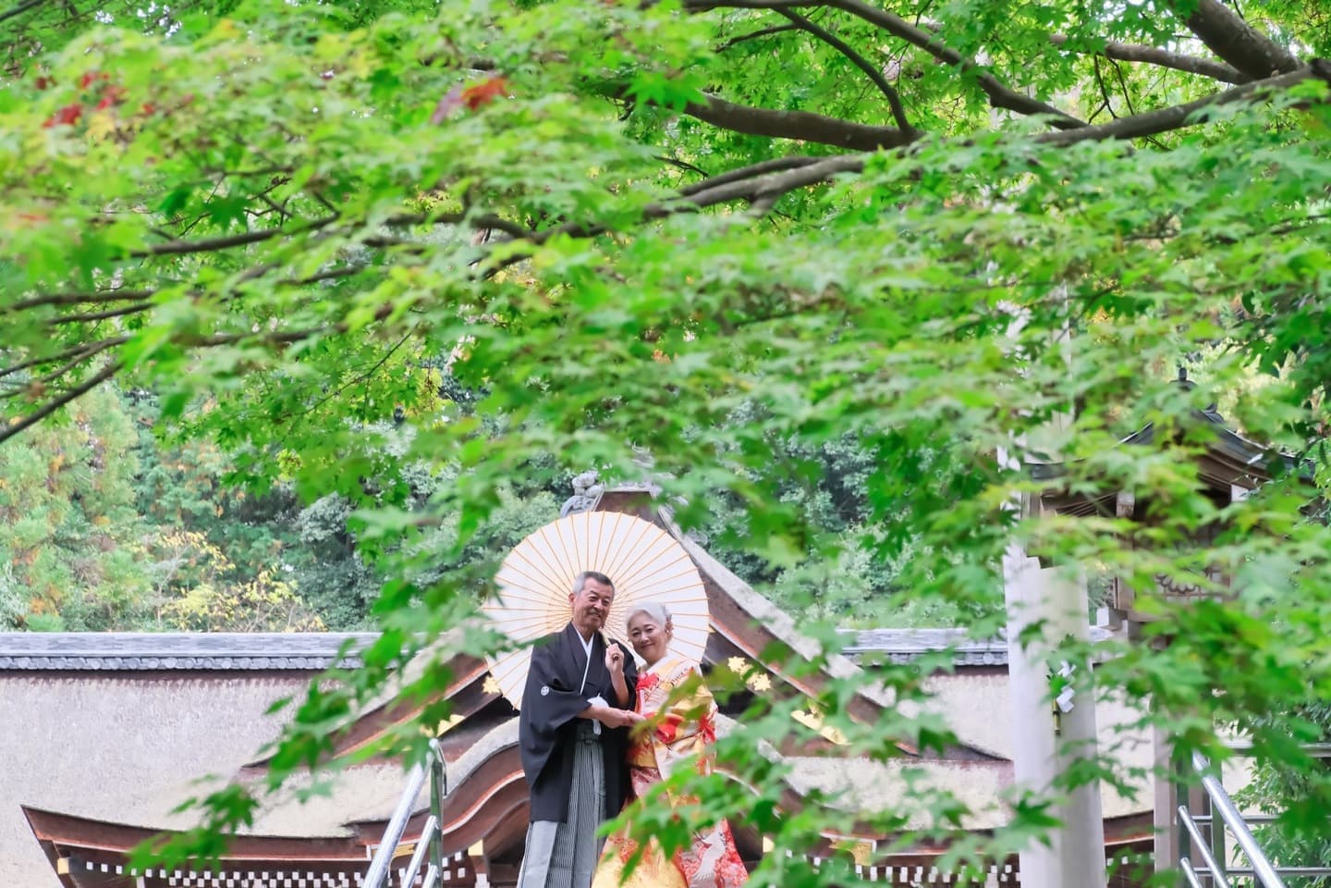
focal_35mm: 105
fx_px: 3882
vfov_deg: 13.0
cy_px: 444
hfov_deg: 19.5
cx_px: 666
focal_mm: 70
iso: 3200
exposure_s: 1/80
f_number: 5.6
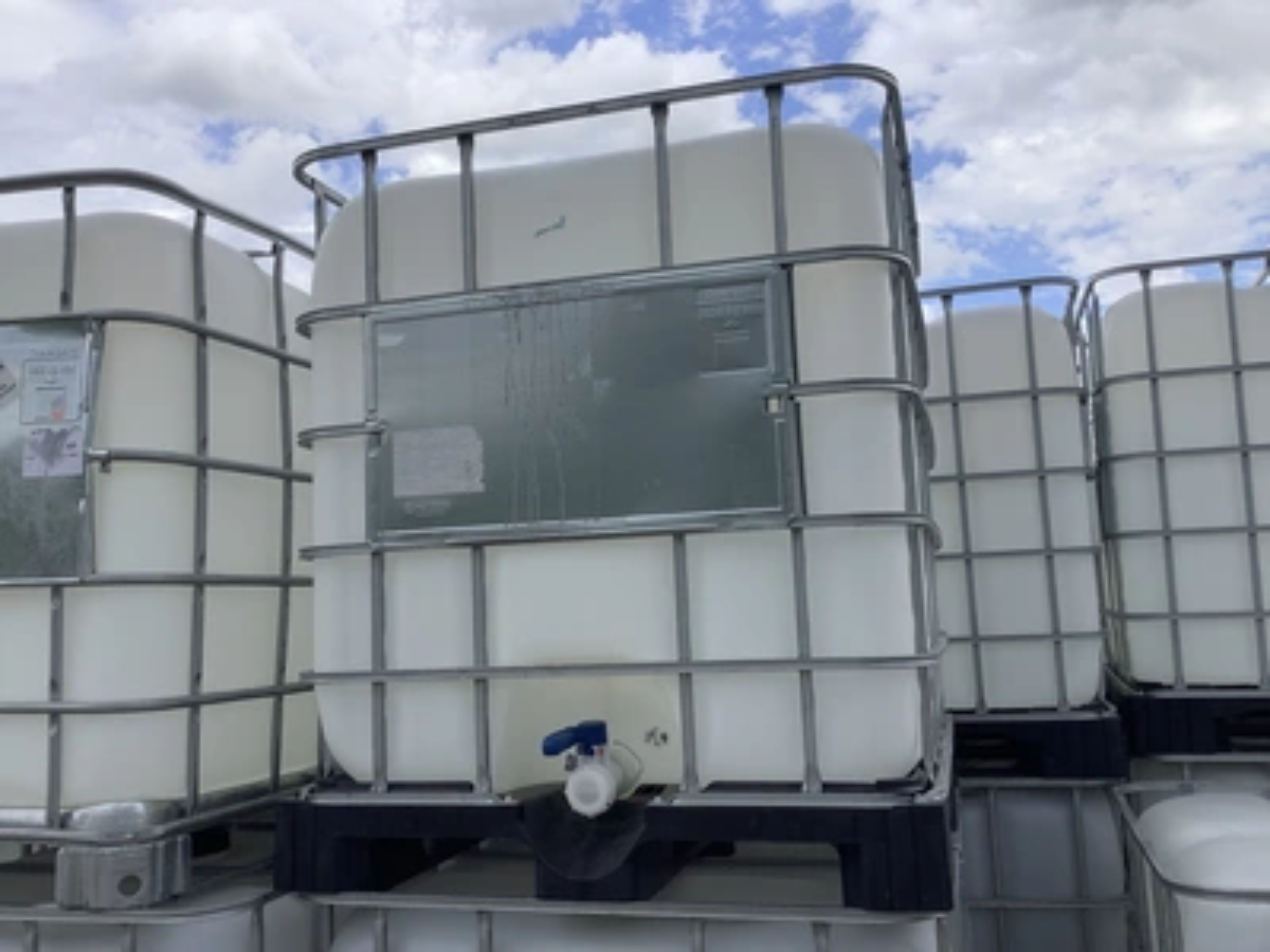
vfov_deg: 45.4
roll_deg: +2.4
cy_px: 476
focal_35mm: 31
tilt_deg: +6.1
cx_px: 635
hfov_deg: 58.4
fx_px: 1137
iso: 25
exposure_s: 1/895
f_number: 2.4
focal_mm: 3.3
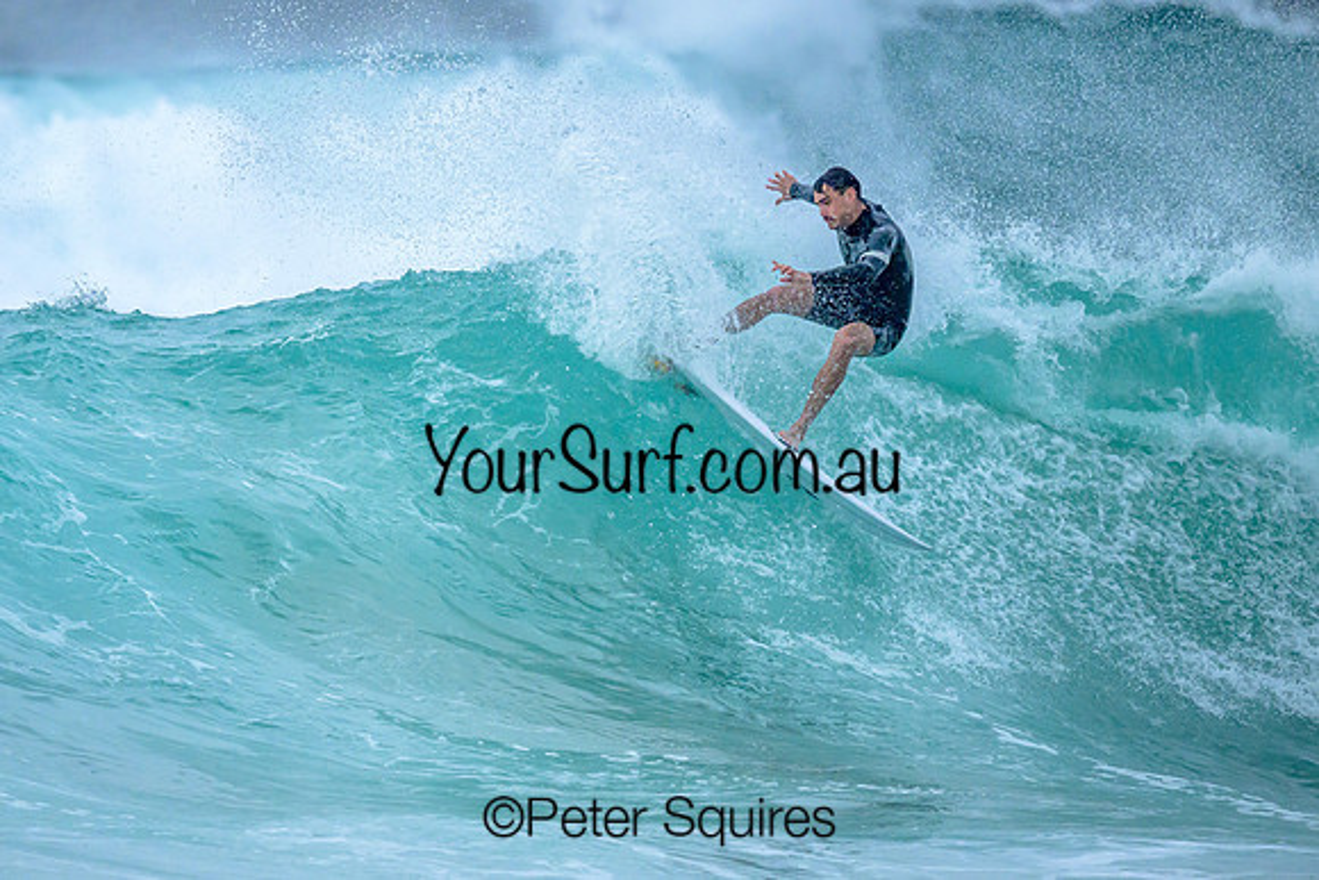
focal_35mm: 1094
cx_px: 417
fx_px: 40104
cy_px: 495
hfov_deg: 1.9
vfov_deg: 1.3
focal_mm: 800
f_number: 6.3
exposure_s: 1/3200
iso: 1400
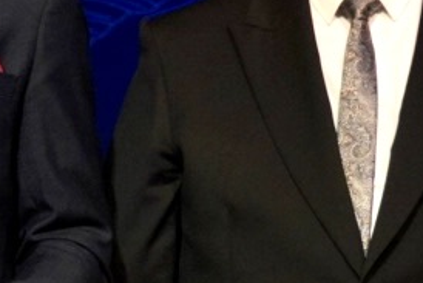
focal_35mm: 224
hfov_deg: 8.9
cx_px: -259
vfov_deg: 6.1
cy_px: 257
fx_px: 2633
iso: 1000
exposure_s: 1/250
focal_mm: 38
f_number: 4
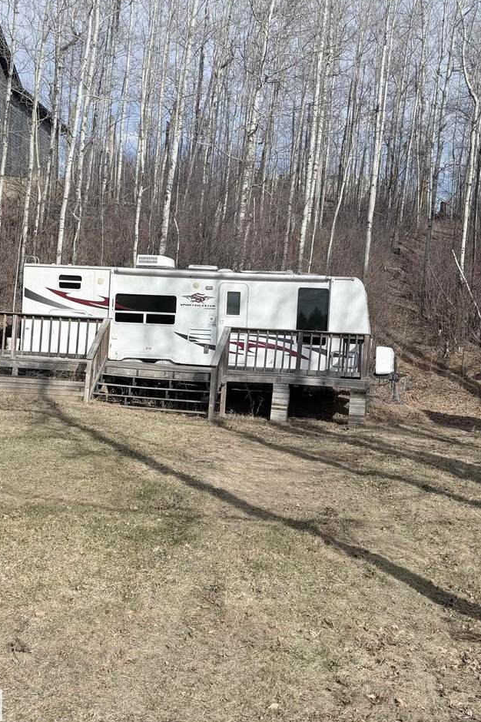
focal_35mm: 51
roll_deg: -3.1
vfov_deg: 38.9
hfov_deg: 26.5
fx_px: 1023
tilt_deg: -0.7
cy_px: 364
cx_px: 247
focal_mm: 6.76
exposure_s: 1/4878
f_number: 1.78
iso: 64
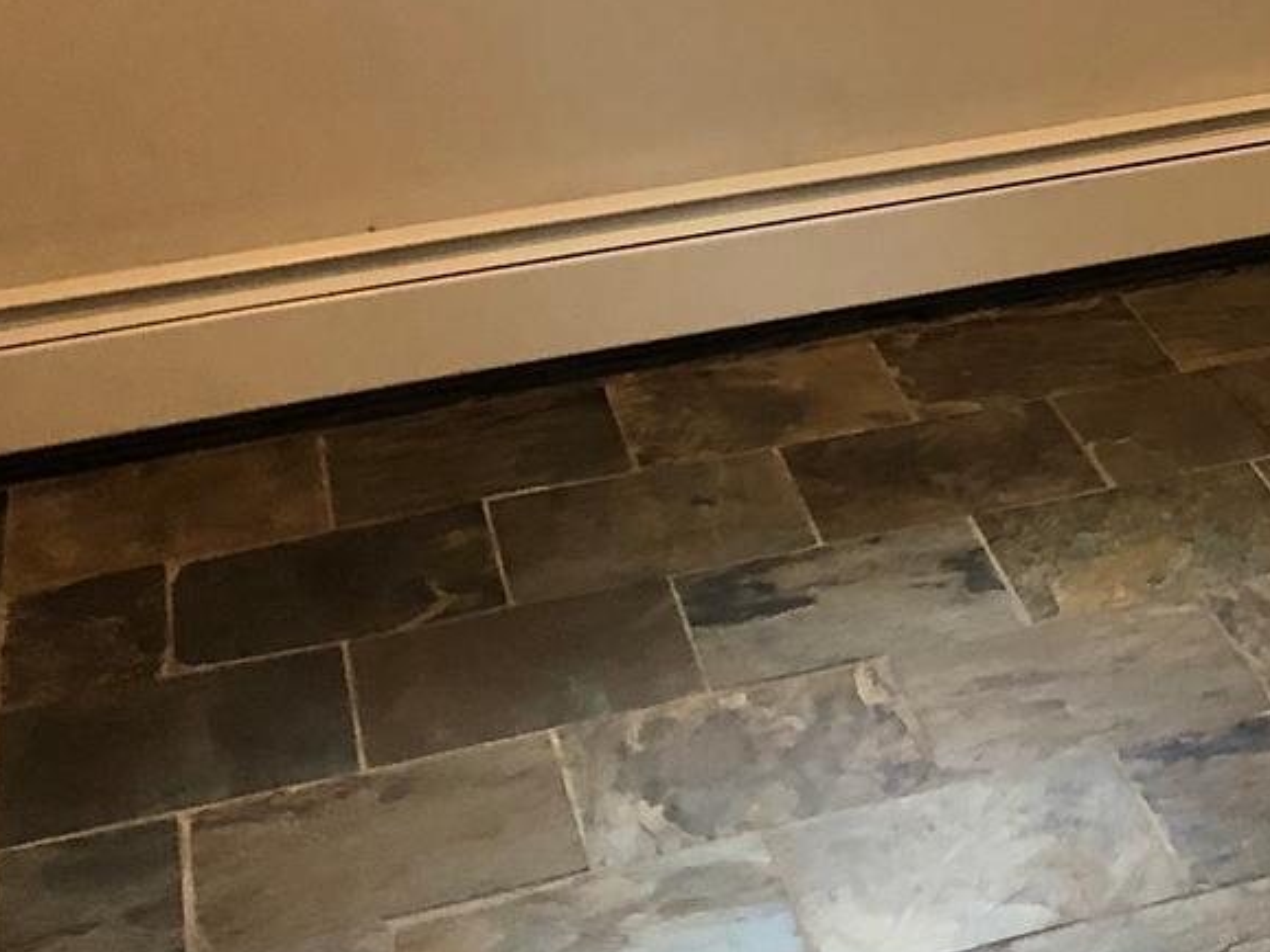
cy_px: -432
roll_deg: +0.1
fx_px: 3631
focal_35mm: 99
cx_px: 1989
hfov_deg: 17.5
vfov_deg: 14.1
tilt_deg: -8.3
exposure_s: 1/15
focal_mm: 3.99
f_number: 1.8
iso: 64
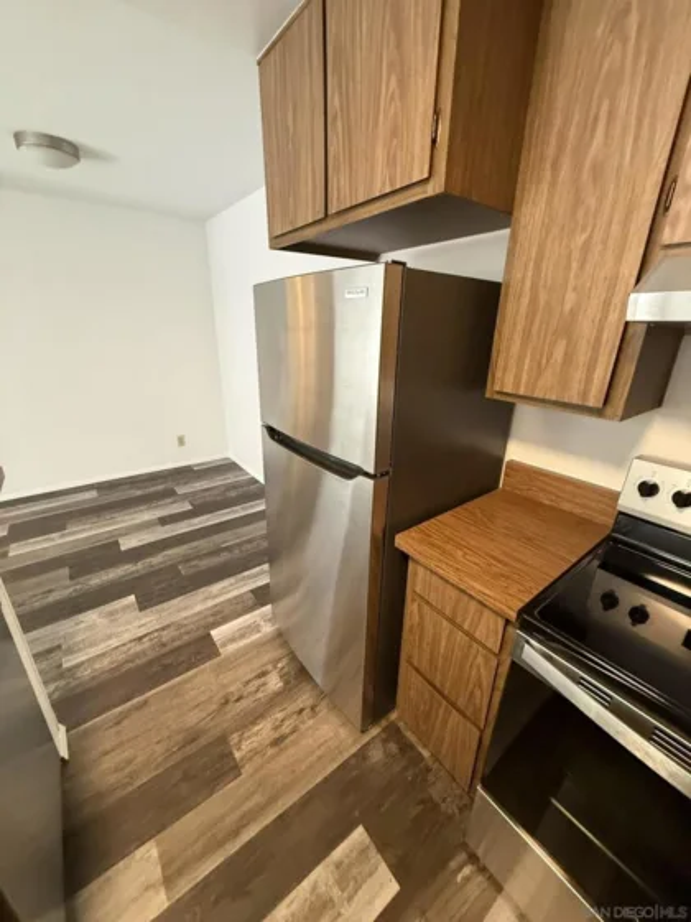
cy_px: 461
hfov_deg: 85.7
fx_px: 373
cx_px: 346
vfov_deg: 102.1
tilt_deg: -19.0
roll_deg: -3.5
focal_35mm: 14
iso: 500
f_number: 2.2
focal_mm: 2.22
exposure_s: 1/60
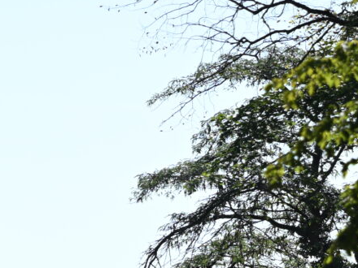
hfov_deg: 2.9
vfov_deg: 2.2
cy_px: 597
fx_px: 6950
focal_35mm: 672
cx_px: 324
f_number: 4.5
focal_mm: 120
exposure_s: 1/500
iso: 64
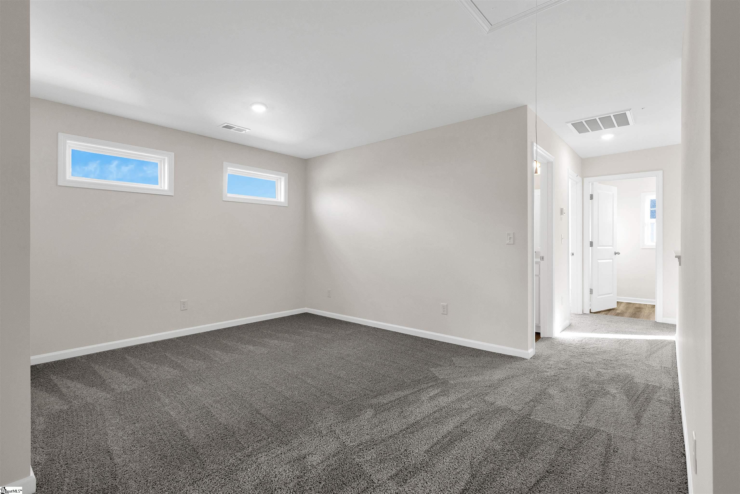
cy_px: 247
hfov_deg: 96.7
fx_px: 329
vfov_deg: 73.8
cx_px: 370
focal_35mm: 16
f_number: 9
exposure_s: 1/13
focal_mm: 16
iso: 320
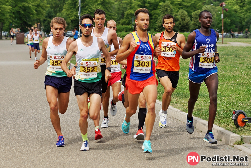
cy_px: 84
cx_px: 126
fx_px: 627
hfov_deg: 22.6
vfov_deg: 15.2
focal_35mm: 90
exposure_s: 1/1000
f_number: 4
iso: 100
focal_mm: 90
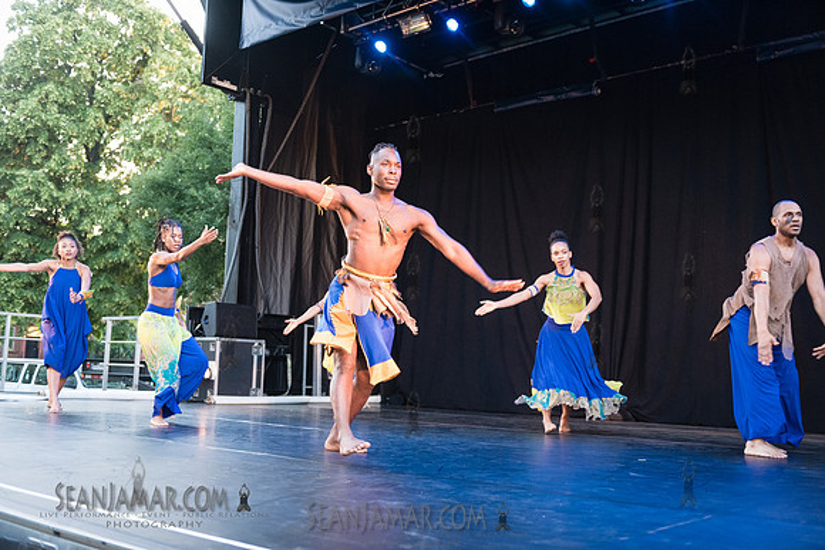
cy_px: 275
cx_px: 412
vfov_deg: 35.1
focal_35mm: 38
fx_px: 871
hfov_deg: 50.7
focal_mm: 38
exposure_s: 1/400
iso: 3200
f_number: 2.8
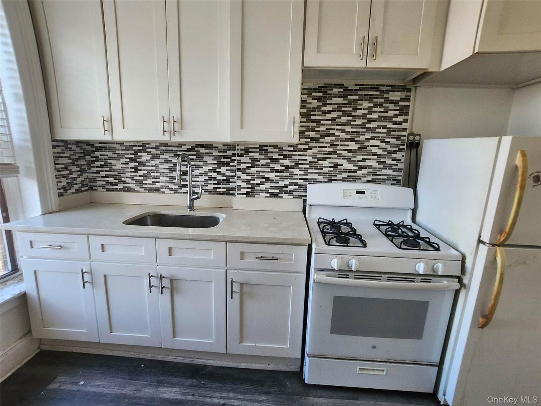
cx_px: 270
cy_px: 203
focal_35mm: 13
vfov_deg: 89.9
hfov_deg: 106.2
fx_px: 203
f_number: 2.2
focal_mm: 1.7
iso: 100
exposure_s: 1/60
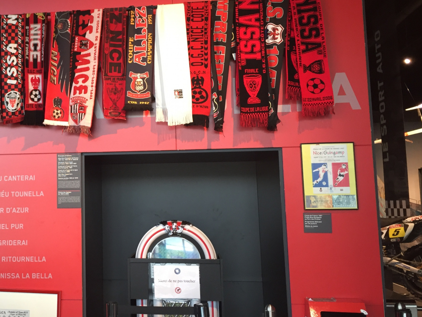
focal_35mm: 46
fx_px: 561
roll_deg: +0.6
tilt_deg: +7.3
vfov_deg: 31.5
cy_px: 134
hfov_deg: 39.7
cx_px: 89
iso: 100
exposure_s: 1/33
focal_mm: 4.15
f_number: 2.2
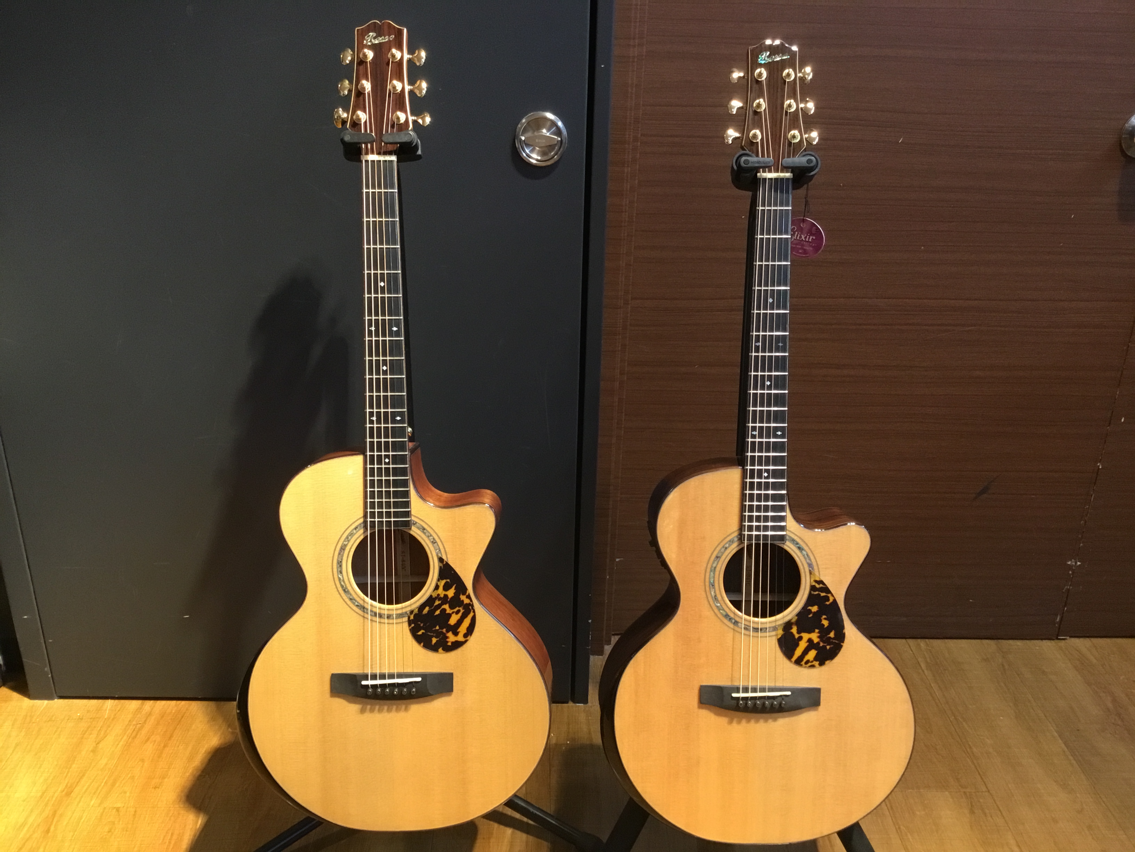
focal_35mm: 31
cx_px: 568
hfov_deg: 58.4
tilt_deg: -22.5
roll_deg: -2.6
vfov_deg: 45.4
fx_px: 1016
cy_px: 426
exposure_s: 1/30
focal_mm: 3.3
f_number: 2.4
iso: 125
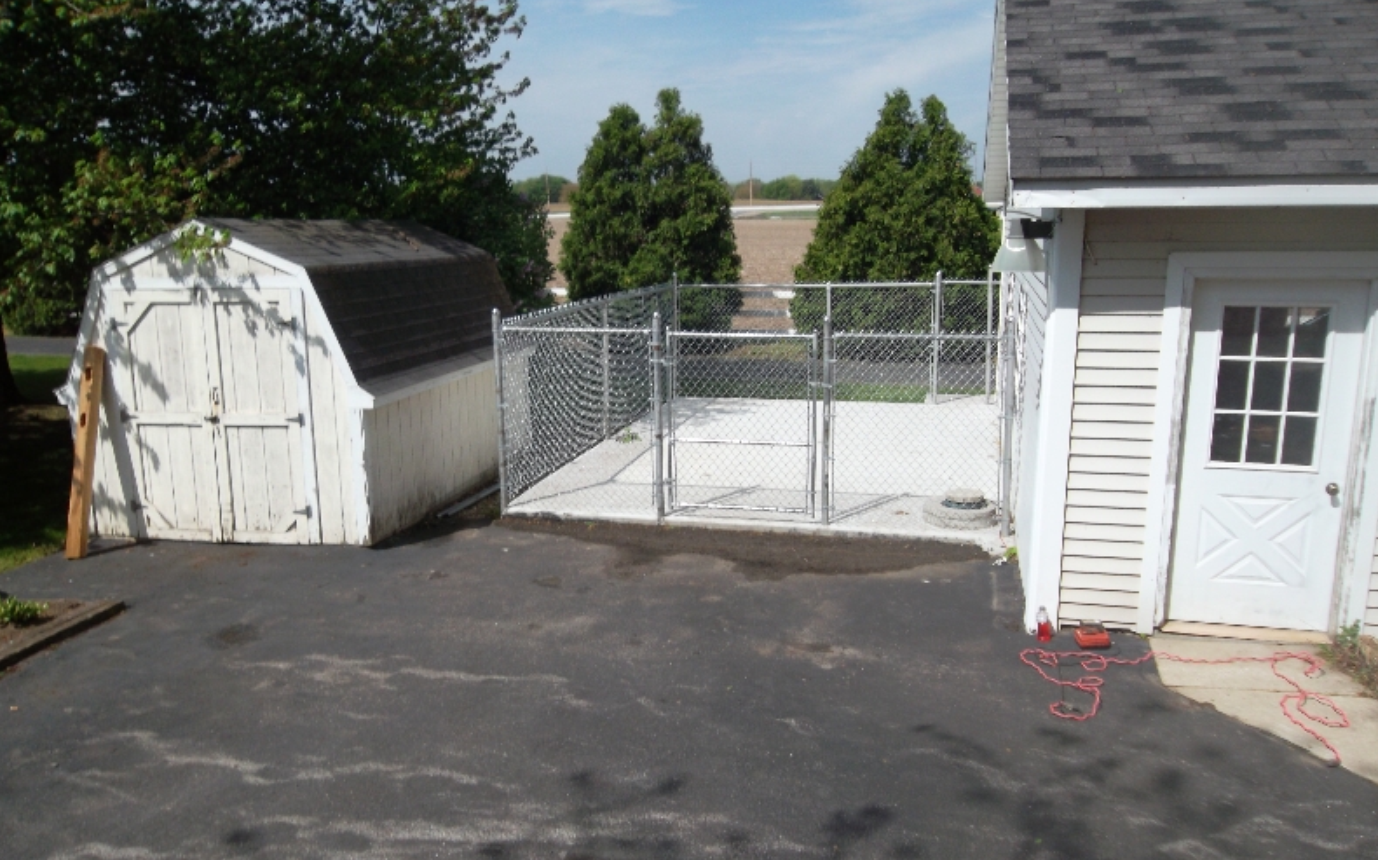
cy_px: 452
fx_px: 1089
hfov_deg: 64.7
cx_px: 684
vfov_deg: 43.1
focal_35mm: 29
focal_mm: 4.9
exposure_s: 1/180
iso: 80
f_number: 8.9
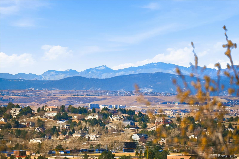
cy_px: 80
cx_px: 120
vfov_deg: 3.7
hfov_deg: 5.5
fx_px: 2489
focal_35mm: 375
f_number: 6.3
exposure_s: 1/1000
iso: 180
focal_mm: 250
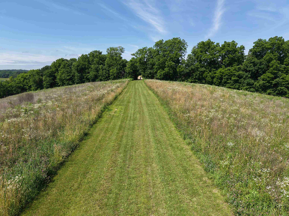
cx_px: 144
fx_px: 200
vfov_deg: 56.8
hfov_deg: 71.6
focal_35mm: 24
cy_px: 108
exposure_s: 1/2500
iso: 100
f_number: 1.8
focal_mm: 8.67
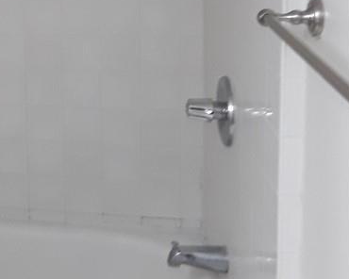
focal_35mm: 73
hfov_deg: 22.7
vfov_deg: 20.2
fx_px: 754
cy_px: -14
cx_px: -128
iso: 64
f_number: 1.9
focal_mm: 2.91
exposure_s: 1/30
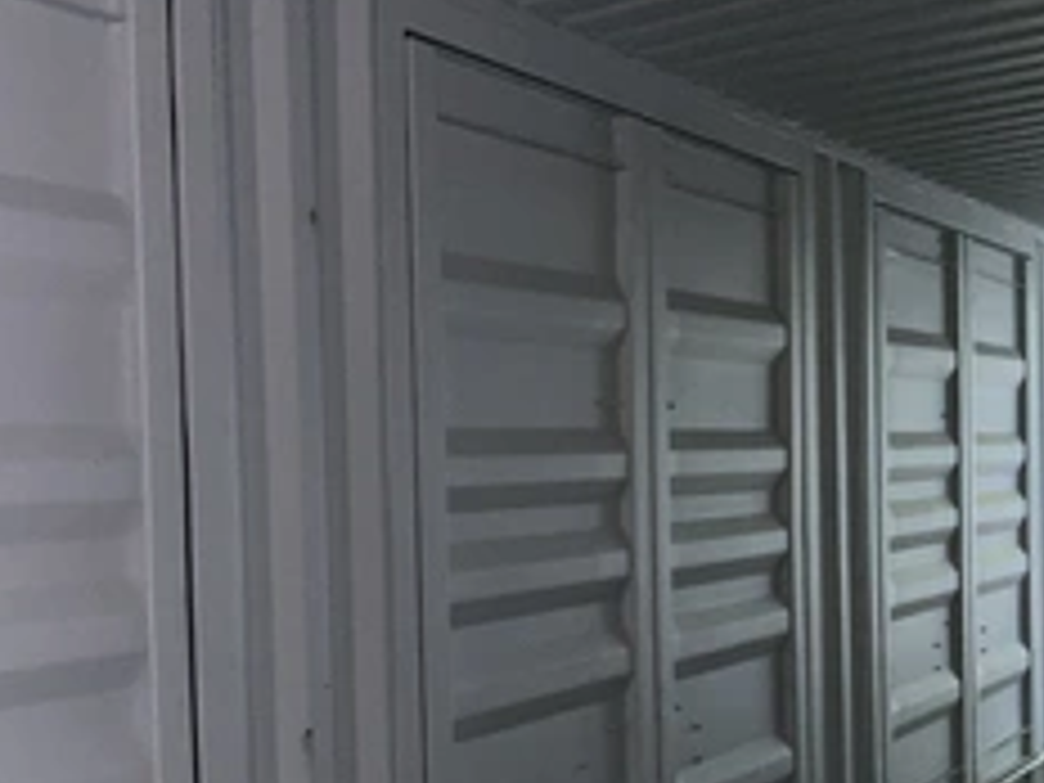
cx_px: 320
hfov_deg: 37.6
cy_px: 536
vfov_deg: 28.9
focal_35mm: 50
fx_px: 1508
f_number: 1.8
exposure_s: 1/30
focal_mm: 3
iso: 125
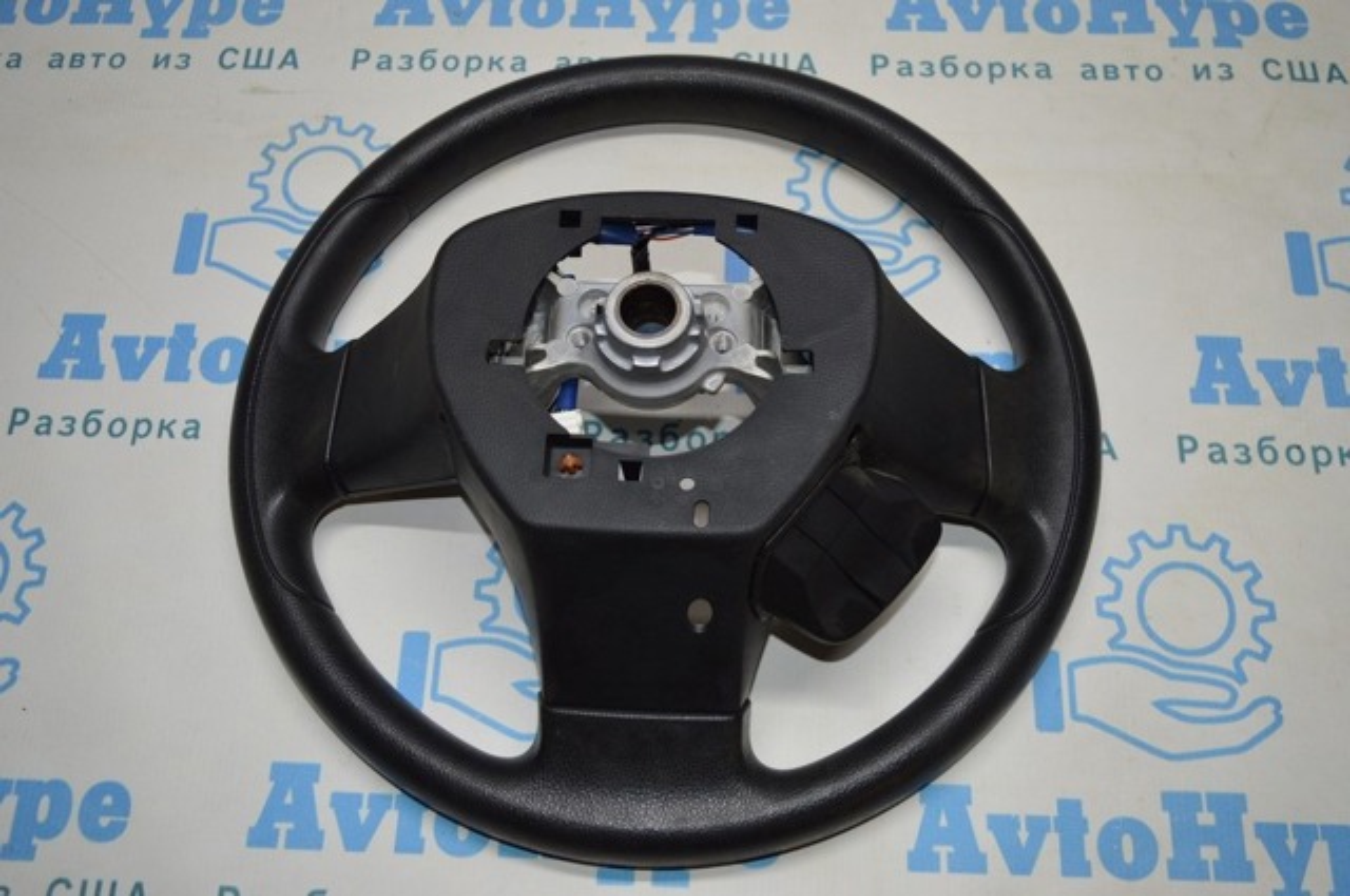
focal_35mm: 36
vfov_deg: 36.8
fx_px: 1348
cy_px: 448
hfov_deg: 53.2
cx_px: 675
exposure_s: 1/80
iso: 400
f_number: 4
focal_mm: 24
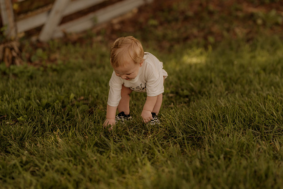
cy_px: 94
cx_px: 142
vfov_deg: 16.1
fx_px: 668
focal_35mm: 85
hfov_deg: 23.9
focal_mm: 85
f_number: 2
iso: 250
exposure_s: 1/1250
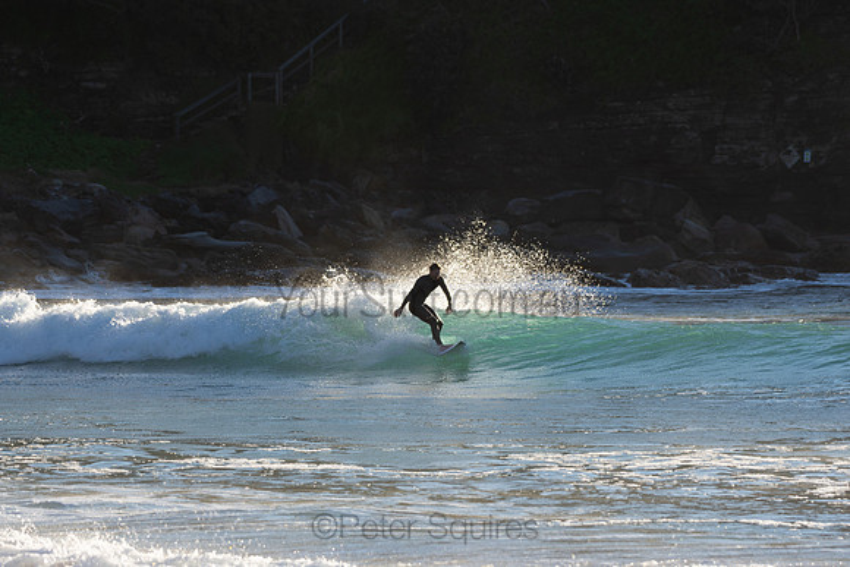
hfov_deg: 5.7
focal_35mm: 360
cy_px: 284
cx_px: 425
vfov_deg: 3.8
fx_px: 8502
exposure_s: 1/400
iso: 100
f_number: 5.6
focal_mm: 240
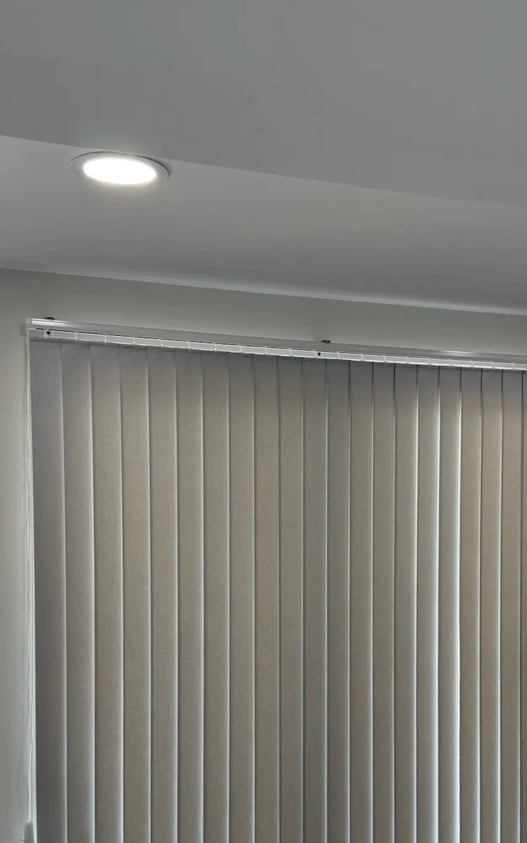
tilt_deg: -2.6
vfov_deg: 51.0
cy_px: 528
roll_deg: -1.5
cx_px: 306
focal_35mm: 38
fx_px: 873
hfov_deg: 33.5
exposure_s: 1/234
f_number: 1.78
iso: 160
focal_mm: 6.76
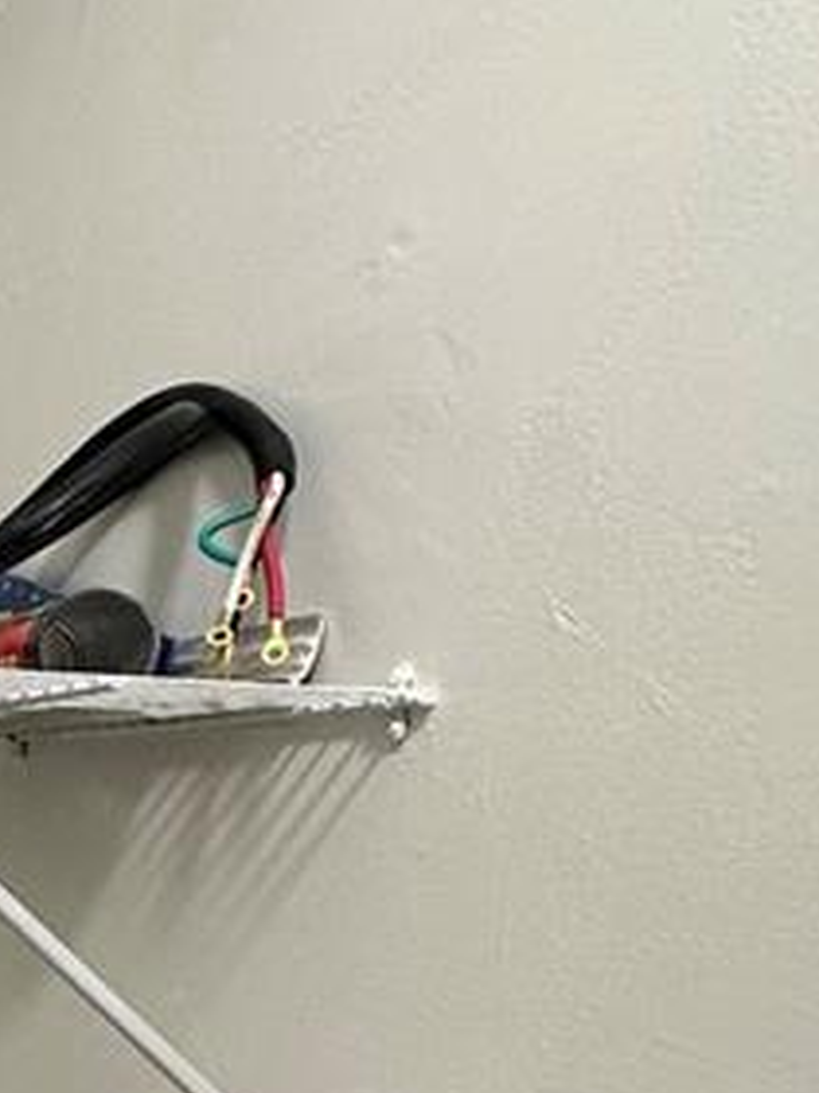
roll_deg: -1.6
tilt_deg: -2.9
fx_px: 1893
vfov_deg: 31.0
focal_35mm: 60
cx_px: -760
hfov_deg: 18.0
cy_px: 933
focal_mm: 2.22
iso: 160
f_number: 2.2
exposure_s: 1/120
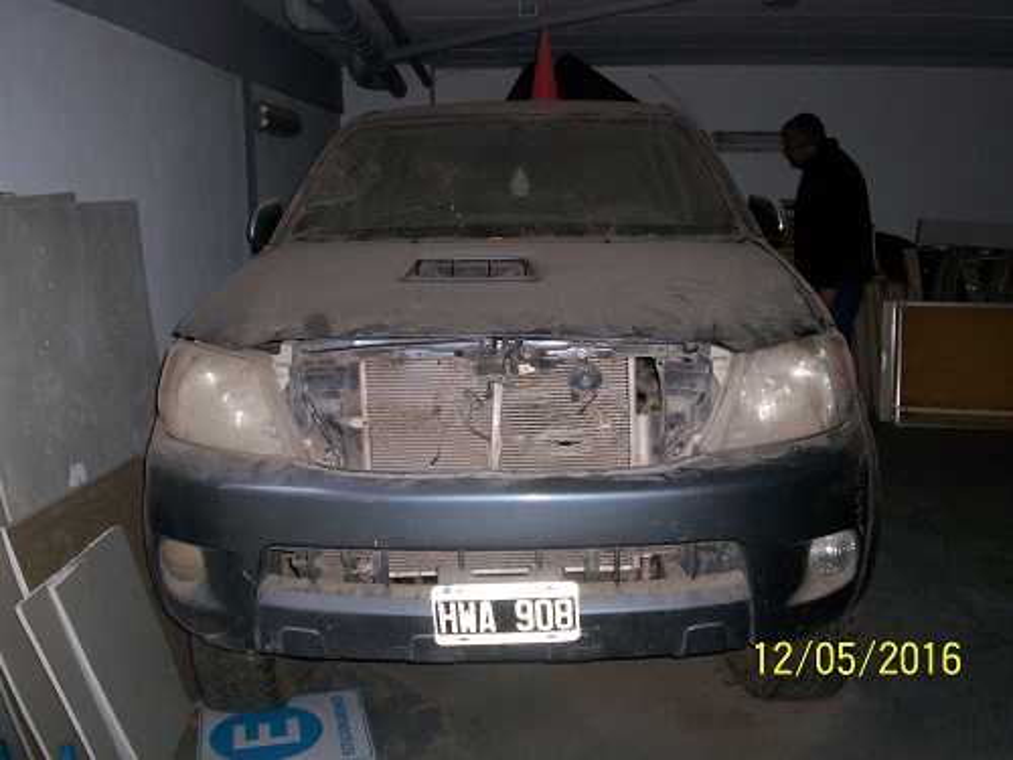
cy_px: 380
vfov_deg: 39.7
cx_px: 506
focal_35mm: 36
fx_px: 1054
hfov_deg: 51.4
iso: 140
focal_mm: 5.9
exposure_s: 1/64
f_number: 4.5
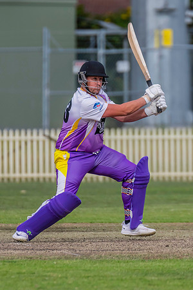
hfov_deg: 1.6
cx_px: 120
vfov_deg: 2.4
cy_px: 146
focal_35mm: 866
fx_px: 6967
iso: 800
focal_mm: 500
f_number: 5.6
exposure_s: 1/2500
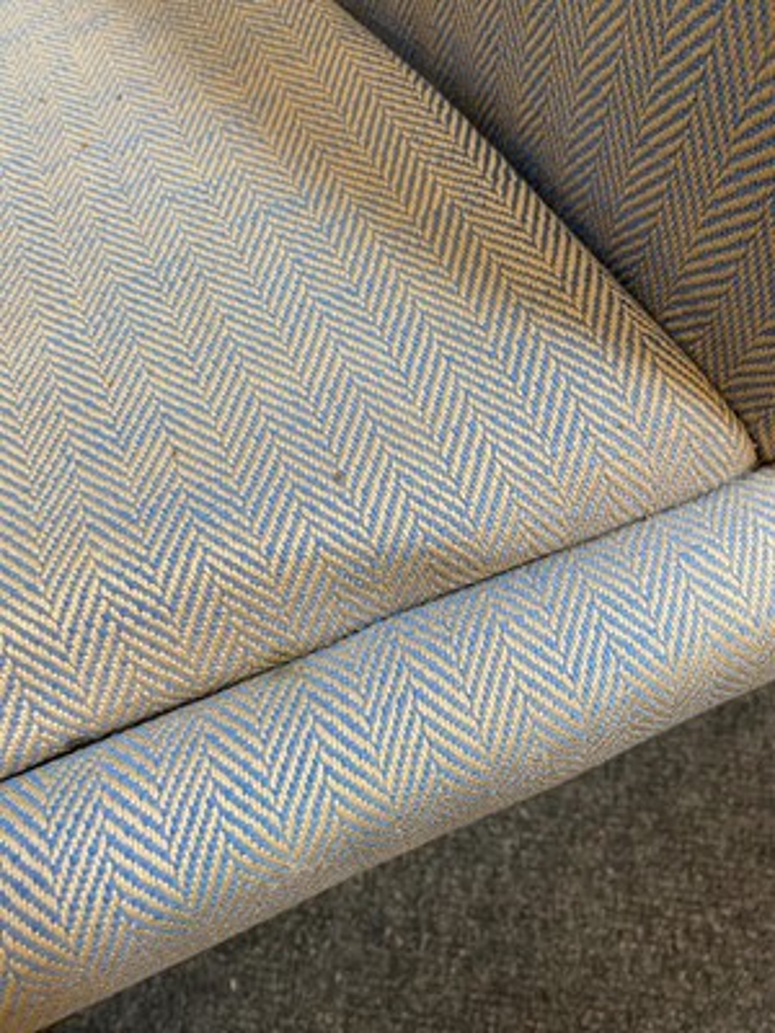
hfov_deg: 53.1
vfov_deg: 67.3
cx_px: 388
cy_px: 516
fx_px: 776
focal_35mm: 26
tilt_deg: -69.8
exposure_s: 1/50
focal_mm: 4.25
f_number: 1.8
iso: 100
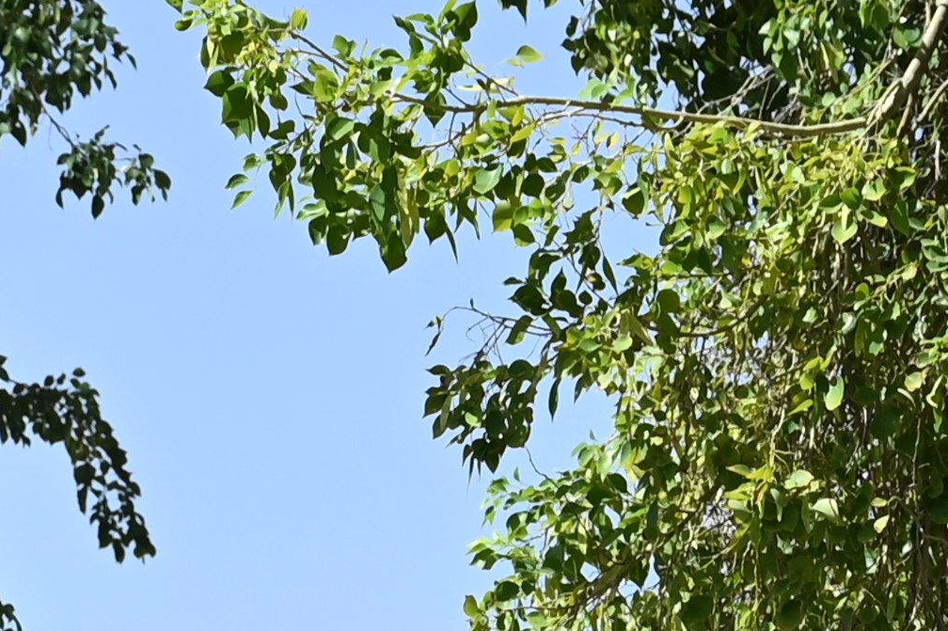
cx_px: 96
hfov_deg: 7.1
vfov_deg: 4.6
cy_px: 1806
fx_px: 7580
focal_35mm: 288
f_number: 7.1
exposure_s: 1/400
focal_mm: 48
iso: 100
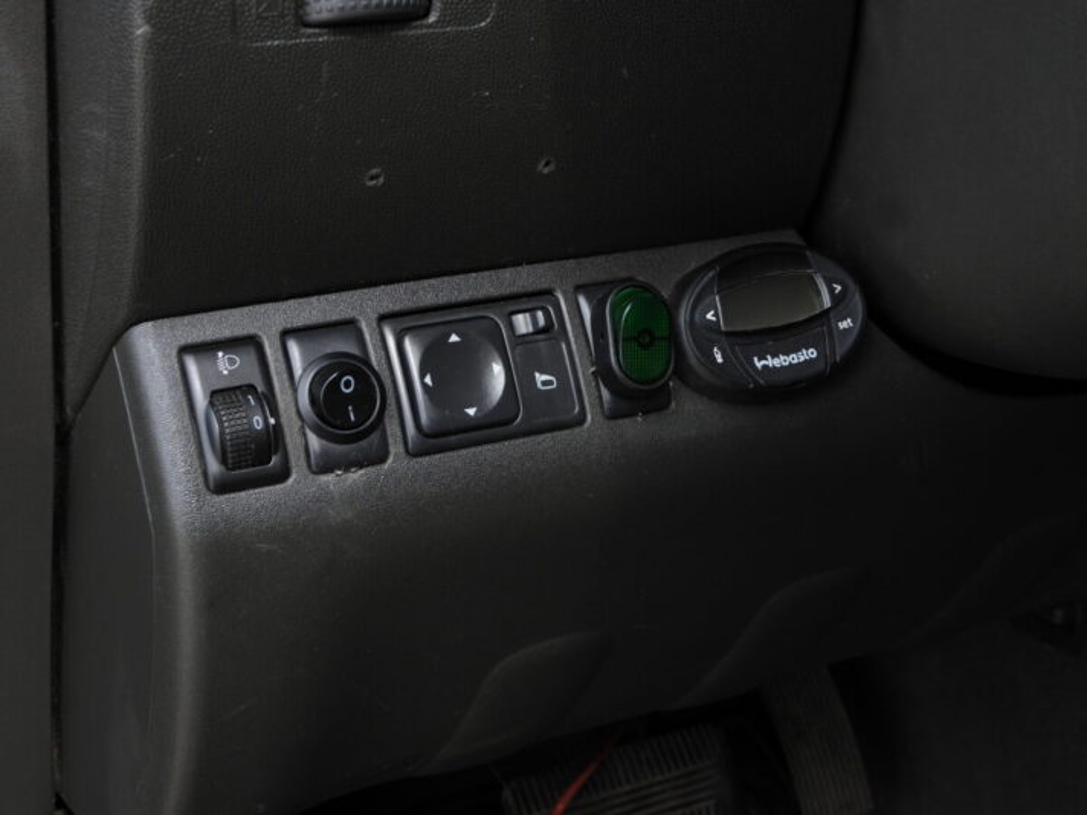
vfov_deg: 24.4
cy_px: 408
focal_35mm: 60
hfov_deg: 32.2
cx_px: 544
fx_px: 1884
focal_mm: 10.7
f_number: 3.5
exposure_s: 1/160
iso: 100
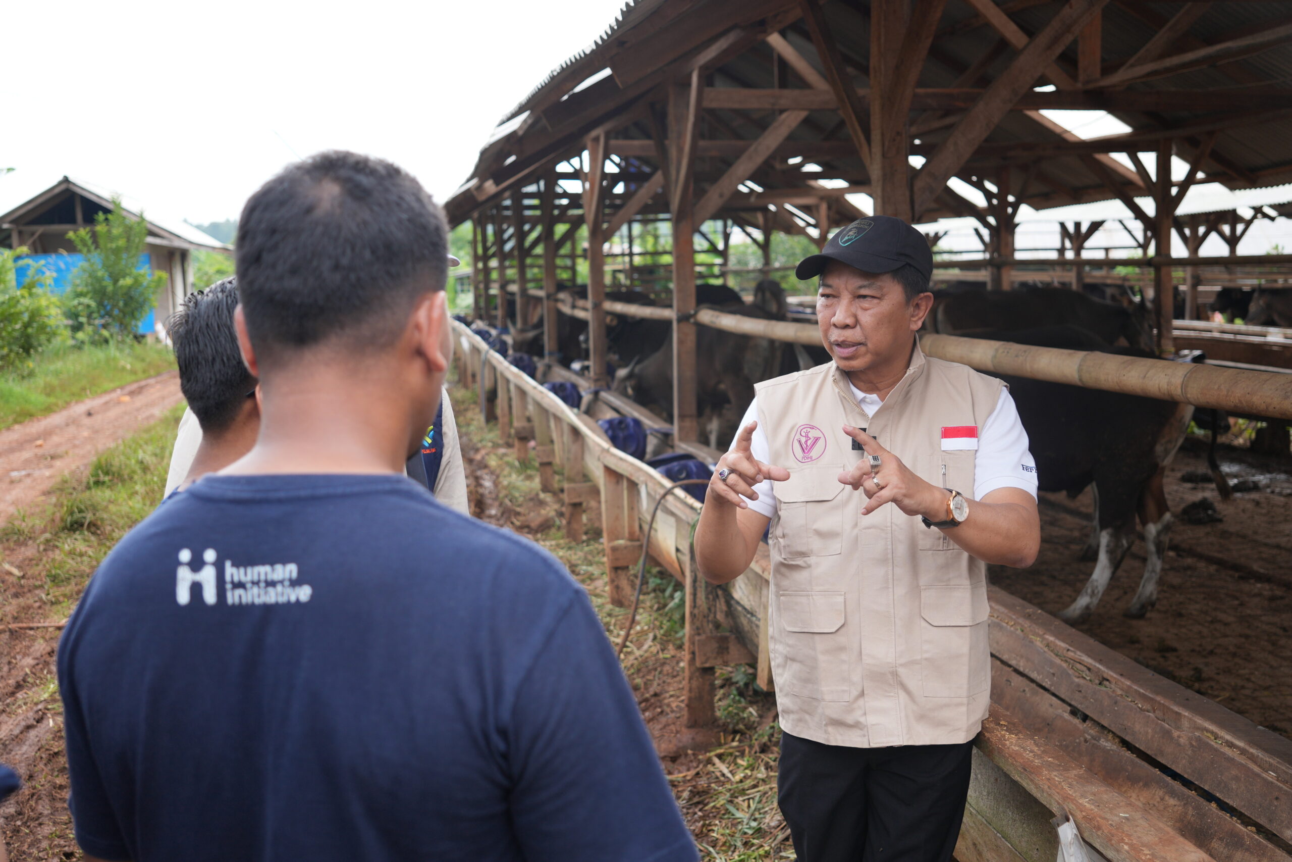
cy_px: 431
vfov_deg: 36.0
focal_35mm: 37
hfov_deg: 52.0
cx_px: 646
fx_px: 1324
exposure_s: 1/320
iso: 125
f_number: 2.8
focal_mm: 24.6
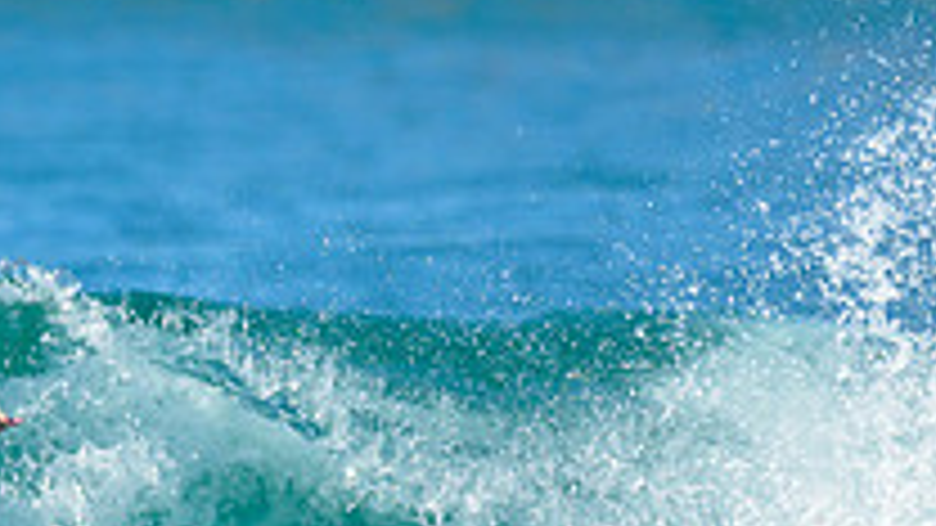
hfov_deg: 0.7
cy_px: 641
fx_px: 79719
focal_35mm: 3212
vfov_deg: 0.4
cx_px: -110
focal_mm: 800
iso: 280
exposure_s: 1/2000
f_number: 6.3
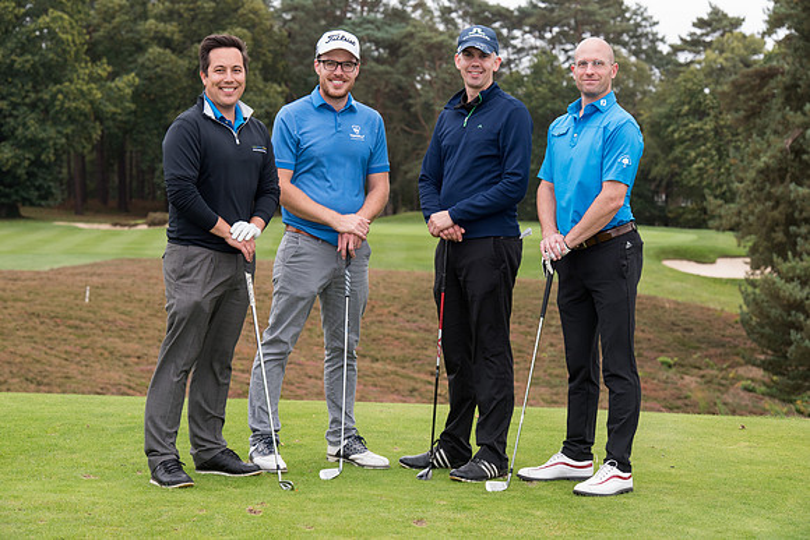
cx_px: 405
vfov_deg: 11.8
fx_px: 2610
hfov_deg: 17.6
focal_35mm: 116
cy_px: 270
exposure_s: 1/250
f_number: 8
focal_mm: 116
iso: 800
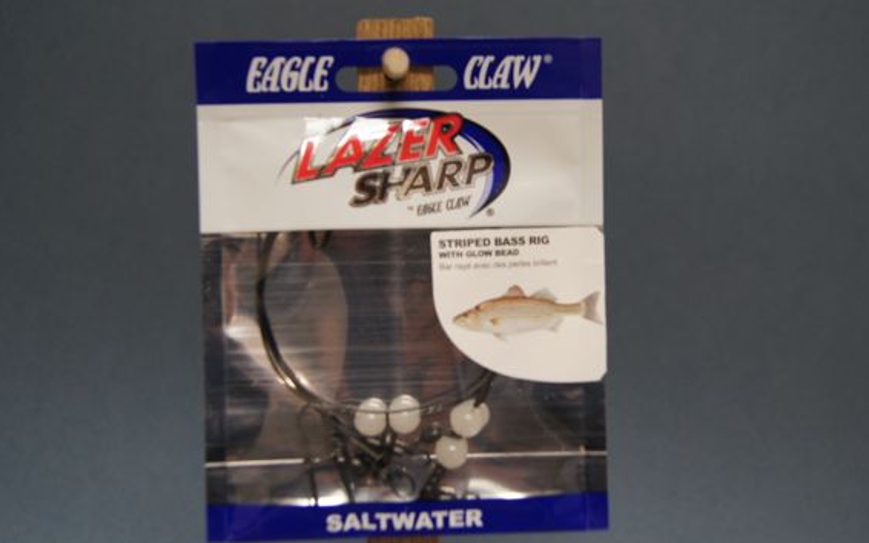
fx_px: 1113
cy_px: 265
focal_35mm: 47
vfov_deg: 27.4
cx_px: 504
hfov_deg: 42.5
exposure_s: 1/40
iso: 400
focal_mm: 26
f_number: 4
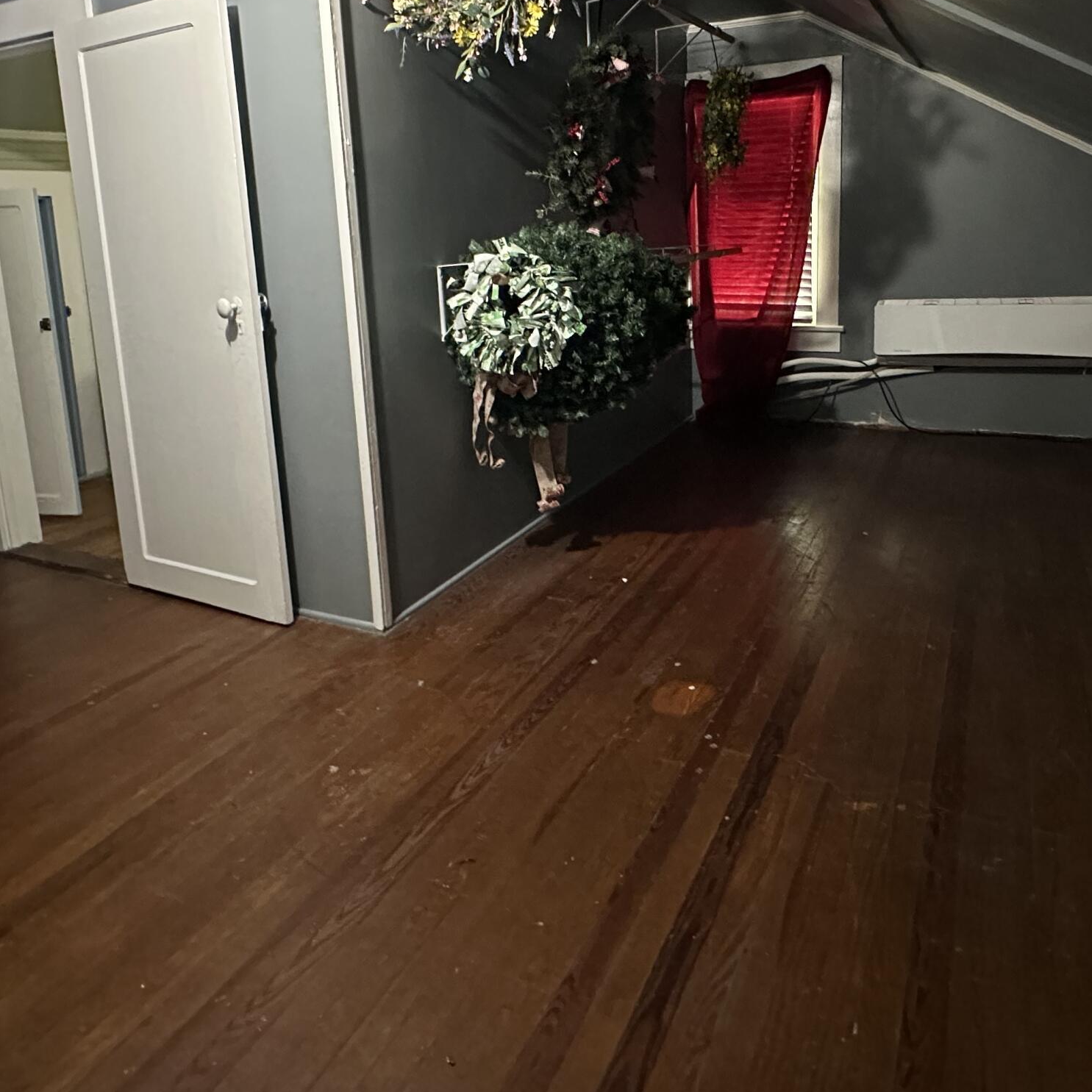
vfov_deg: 61.5
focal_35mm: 25
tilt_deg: -9.6
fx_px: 892
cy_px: 369
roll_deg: +2.5
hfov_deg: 62.9
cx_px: 561
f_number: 2.2
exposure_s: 1/30
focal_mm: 2.22
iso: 1000
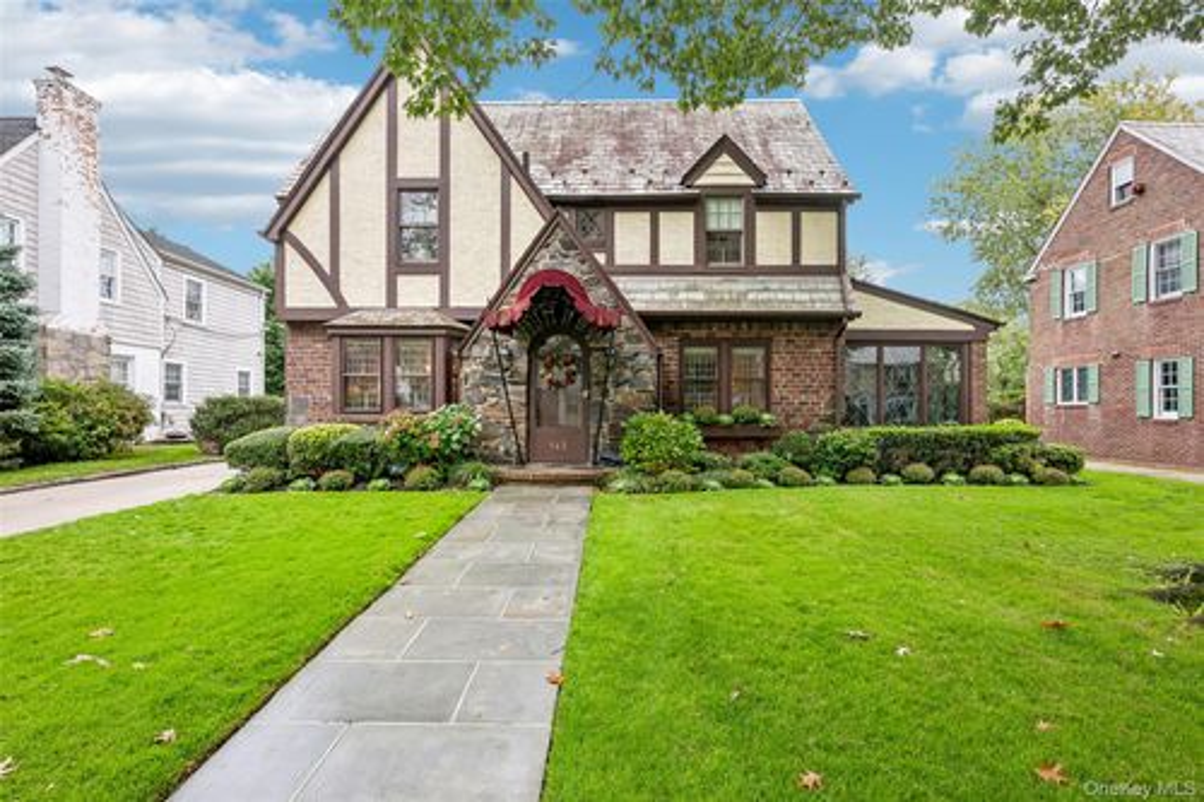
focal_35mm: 19
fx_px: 635
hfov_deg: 86.9
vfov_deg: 64.5
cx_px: 602
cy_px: 401
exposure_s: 1/40
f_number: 9
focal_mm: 19
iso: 200
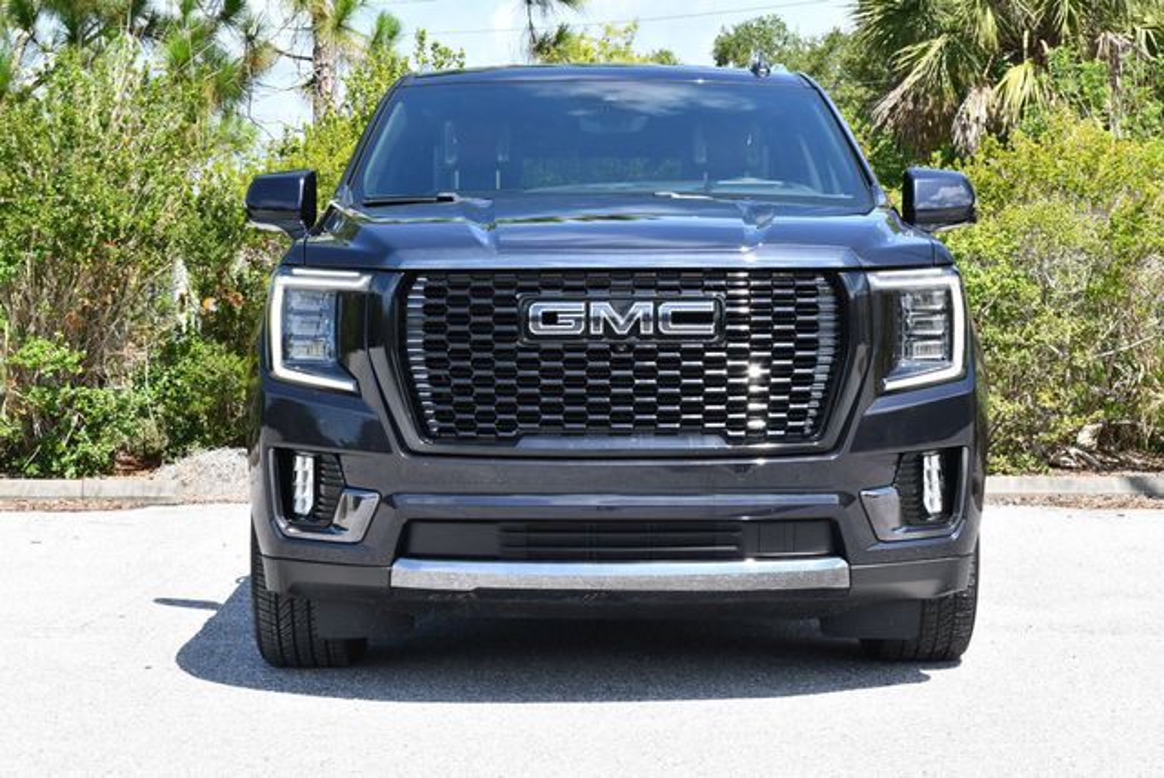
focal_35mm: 76
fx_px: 2460
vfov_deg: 18.0
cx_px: 582
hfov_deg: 26.6
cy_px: 389
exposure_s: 1/250
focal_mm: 38
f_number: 7.1
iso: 200
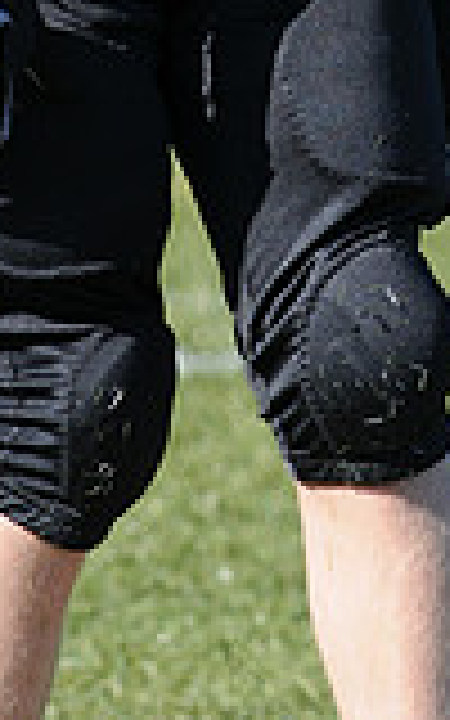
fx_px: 32573
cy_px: -536
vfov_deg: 1.3
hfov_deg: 0.8
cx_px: 376
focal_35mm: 1660
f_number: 6.3
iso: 200
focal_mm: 300
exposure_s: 1/500
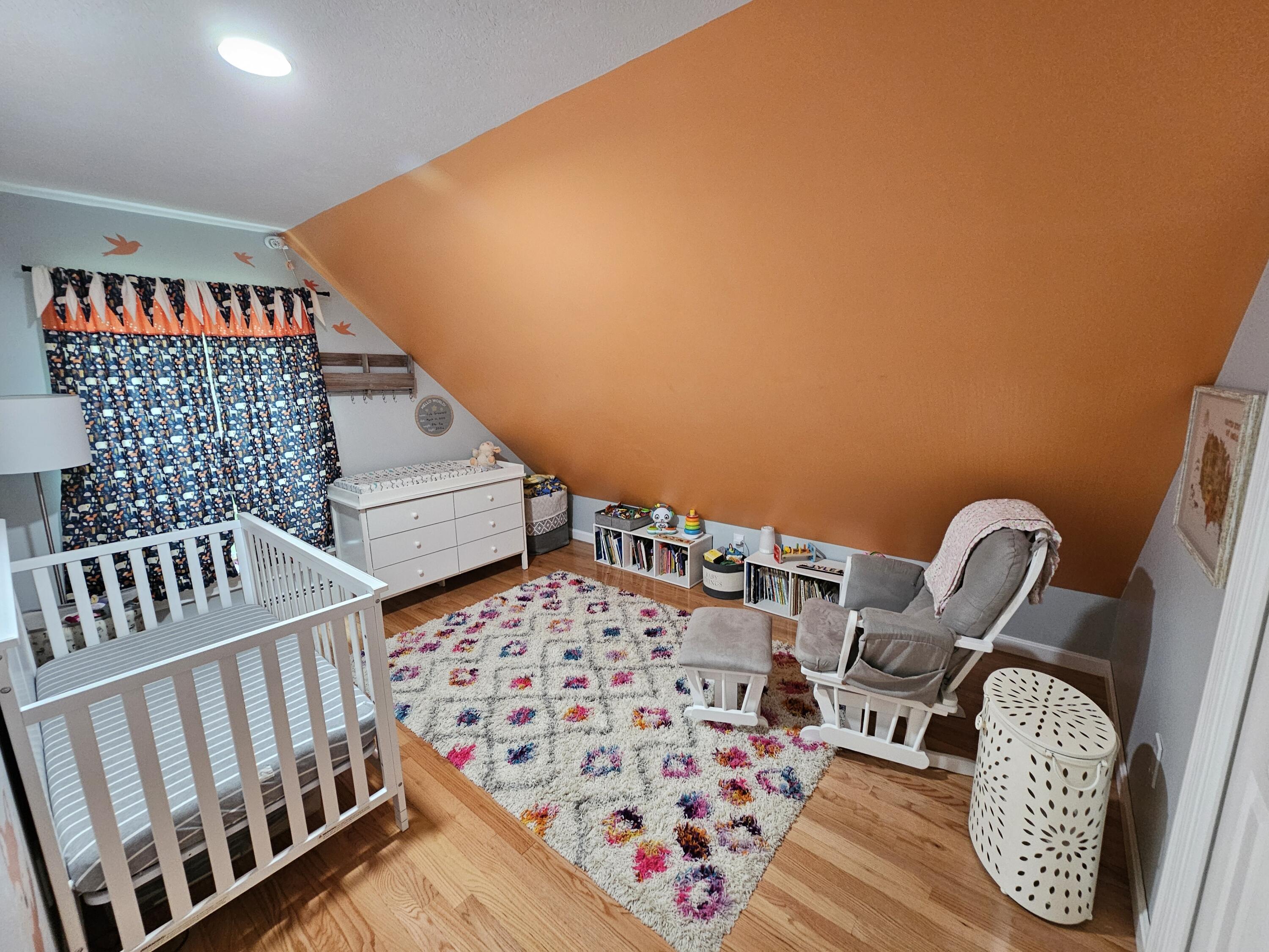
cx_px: 634
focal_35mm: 13
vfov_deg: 89.9
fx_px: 477
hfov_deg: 106.2
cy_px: 476
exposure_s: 1/30
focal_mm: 2.2
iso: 400
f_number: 2.2
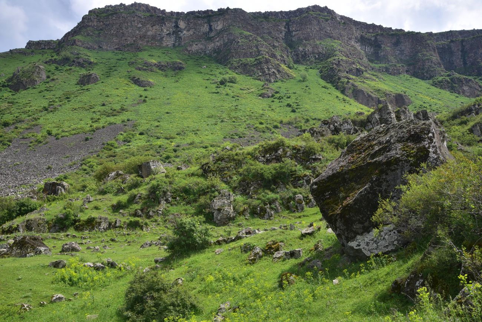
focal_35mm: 32
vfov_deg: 41.1
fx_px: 428
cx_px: 241
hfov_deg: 58.7
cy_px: 161
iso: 160
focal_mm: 32
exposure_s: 1/125
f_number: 11
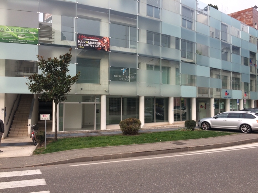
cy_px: 96
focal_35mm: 29
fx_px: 216
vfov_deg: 48.2
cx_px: 129
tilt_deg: +1.8
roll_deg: +0.6
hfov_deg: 61.7
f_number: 2.2
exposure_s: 1/127
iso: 32
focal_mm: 4.15
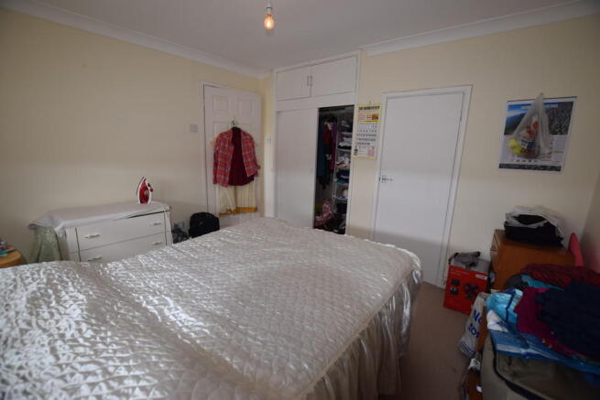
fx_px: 250
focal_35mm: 15
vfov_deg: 77.4
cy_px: 200
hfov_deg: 100.4
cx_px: 300
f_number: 4
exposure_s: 1/60
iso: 400
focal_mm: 10
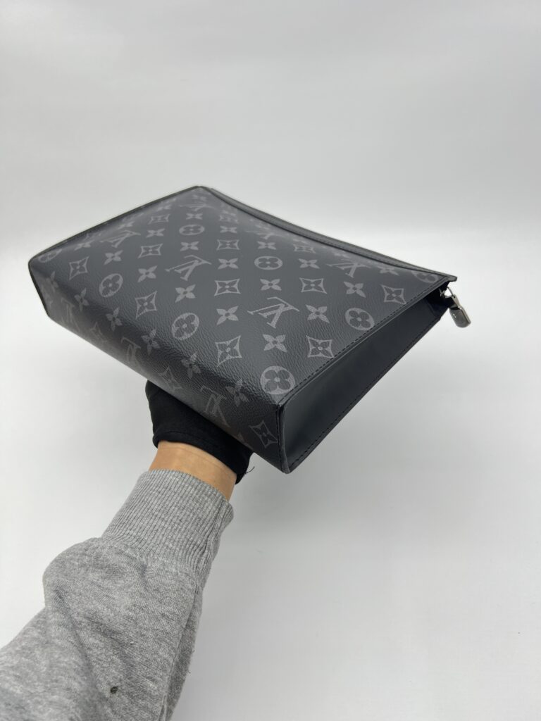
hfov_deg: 53.1
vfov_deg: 67.3
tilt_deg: -40.1
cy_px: 360
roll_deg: +5.8
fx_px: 542
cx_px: 270
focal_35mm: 26
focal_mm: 5.7
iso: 40
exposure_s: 1/100
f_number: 1.5
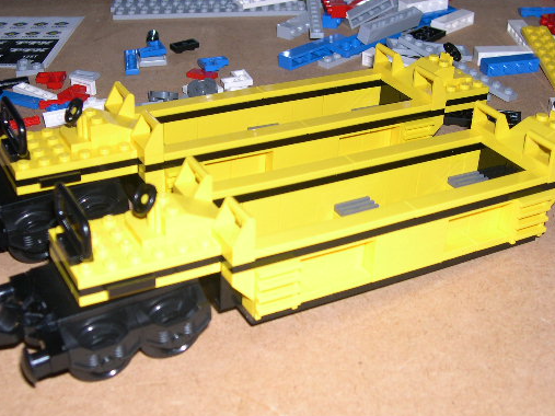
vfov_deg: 27.5
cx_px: 259
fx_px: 850
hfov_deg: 36.2
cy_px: 203
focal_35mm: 53
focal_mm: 9
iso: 100
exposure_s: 1/60
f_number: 2.9
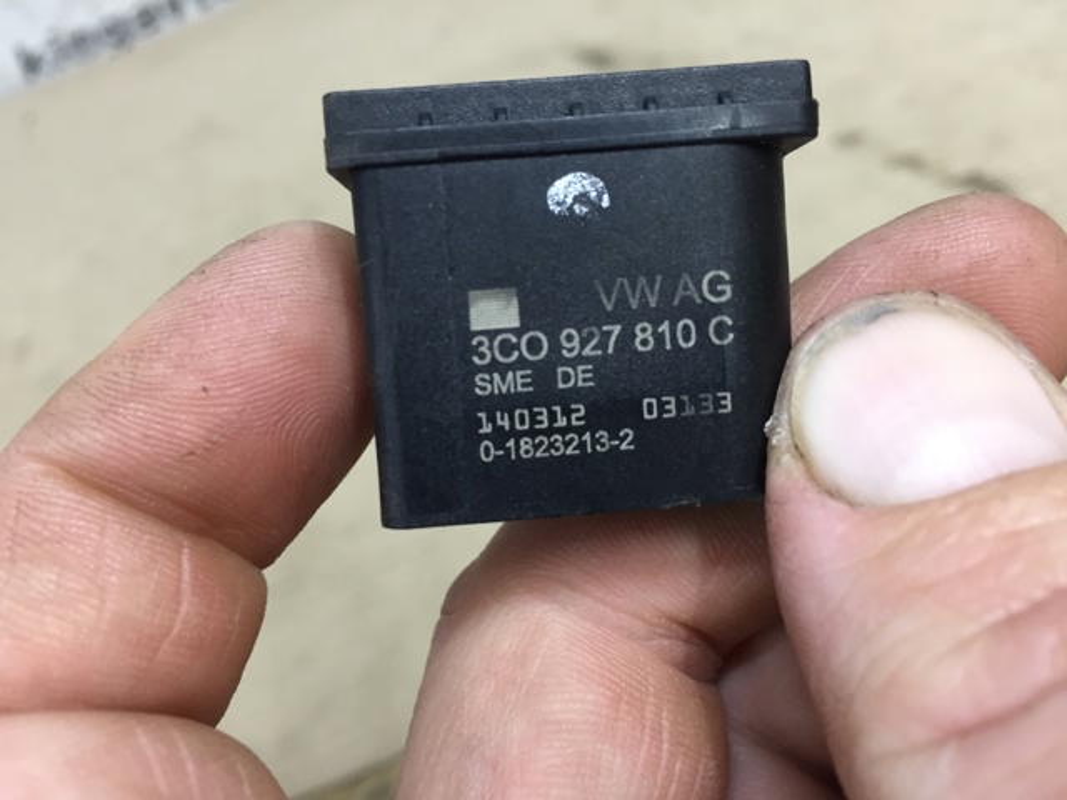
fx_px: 894
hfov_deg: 61.7
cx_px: 534
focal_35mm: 29
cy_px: 400
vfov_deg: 48.2
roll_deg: +20.6
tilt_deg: -41.1
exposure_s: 1/33
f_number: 2.2
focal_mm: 4.15
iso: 100
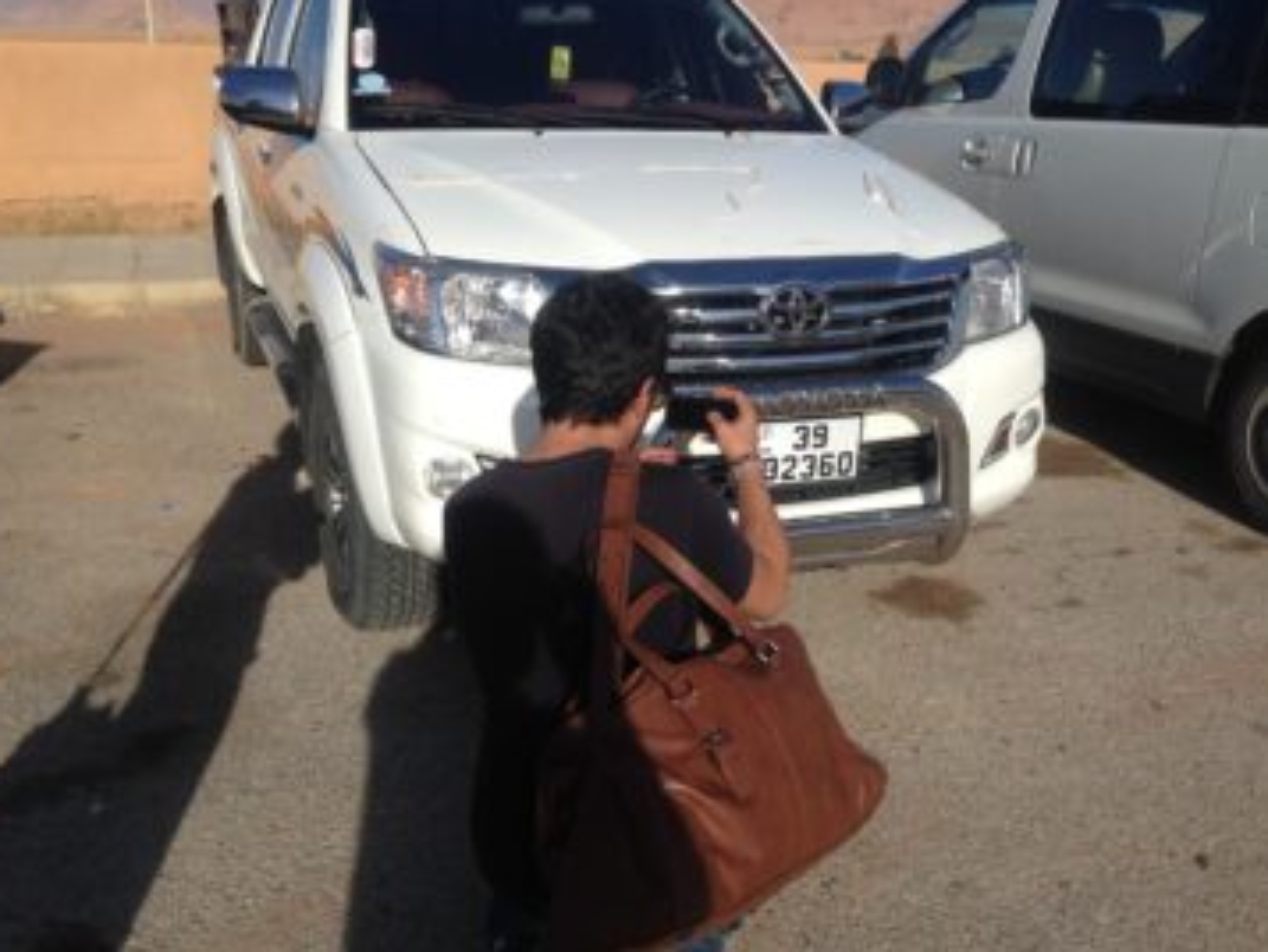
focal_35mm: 37
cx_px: 664
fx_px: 1356
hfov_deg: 50.1
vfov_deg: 38.7
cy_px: 522
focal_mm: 4.12
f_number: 2.4
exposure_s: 1/2710
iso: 50
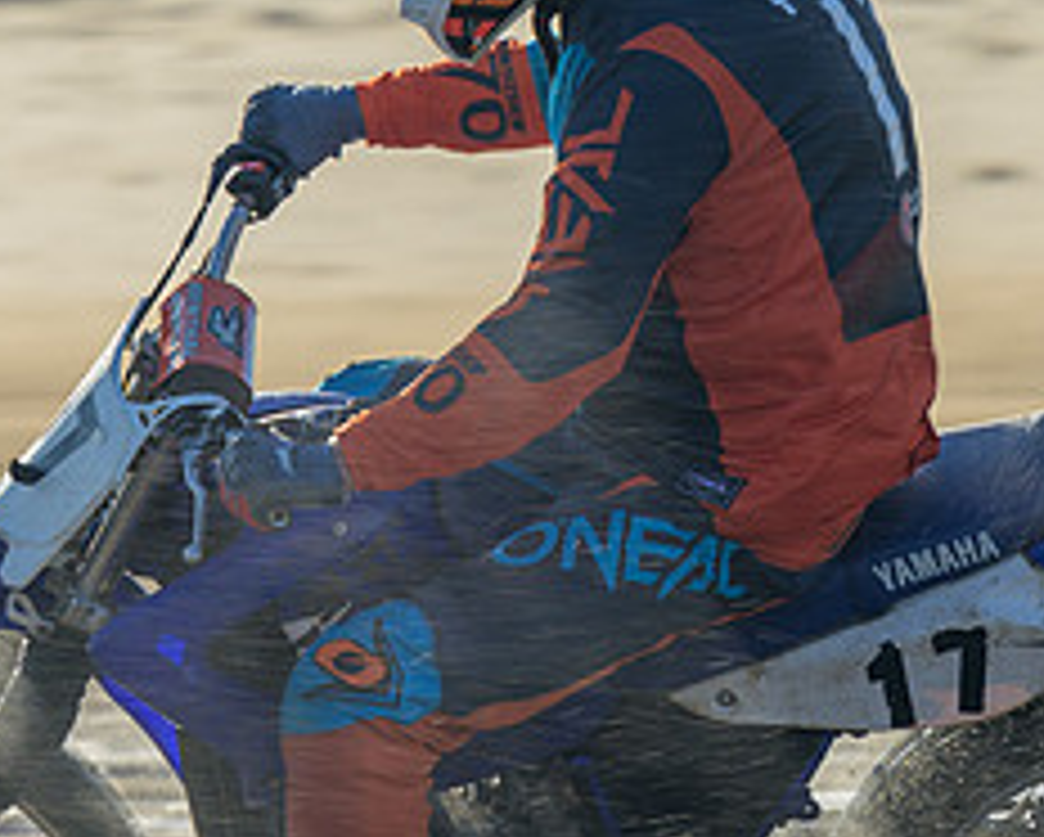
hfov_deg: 3.6
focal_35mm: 543
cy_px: 604
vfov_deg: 2.9
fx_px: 16792
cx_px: 369
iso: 64
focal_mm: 135
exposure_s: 1/320
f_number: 5
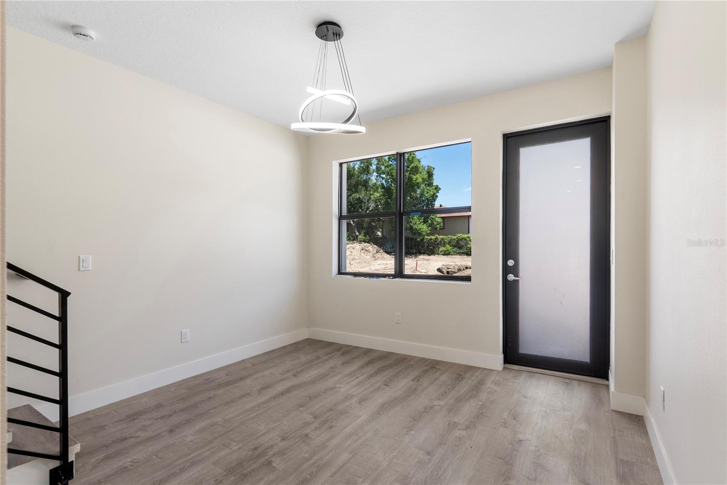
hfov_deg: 93.3
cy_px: 242
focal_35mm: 17
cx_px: 364
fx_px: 343
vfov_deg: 70.5
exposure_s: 1/40
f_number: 8
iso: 400
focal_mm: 17
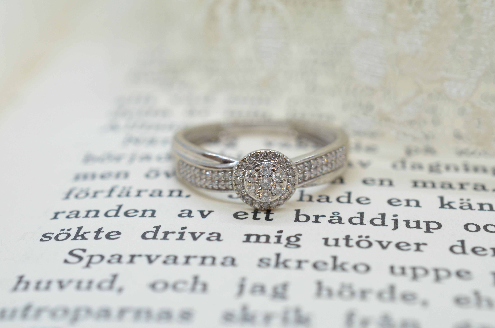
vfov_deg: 22.5
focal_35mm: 60
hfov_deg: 33.5
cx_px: 248
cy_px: 164
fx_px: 823
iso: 1000
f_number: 9
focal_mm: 40
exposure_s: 1/200
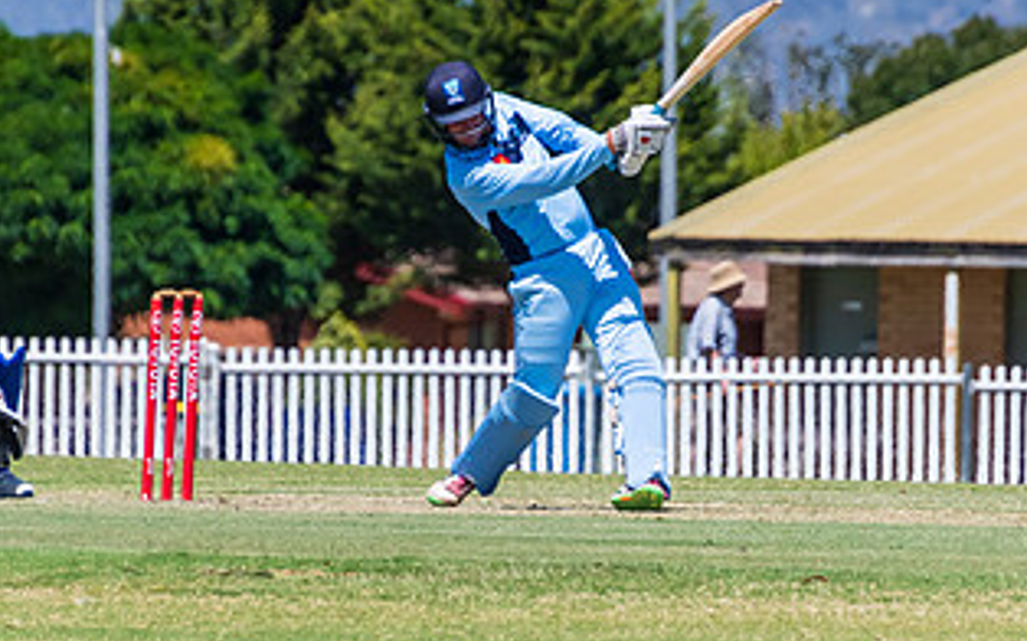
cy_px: 324
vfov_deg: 1.6
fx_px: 23670
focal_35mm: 846
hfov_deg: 2.5
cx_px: 500
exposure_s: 1/3200
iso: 400
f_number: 6.3
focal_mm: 300
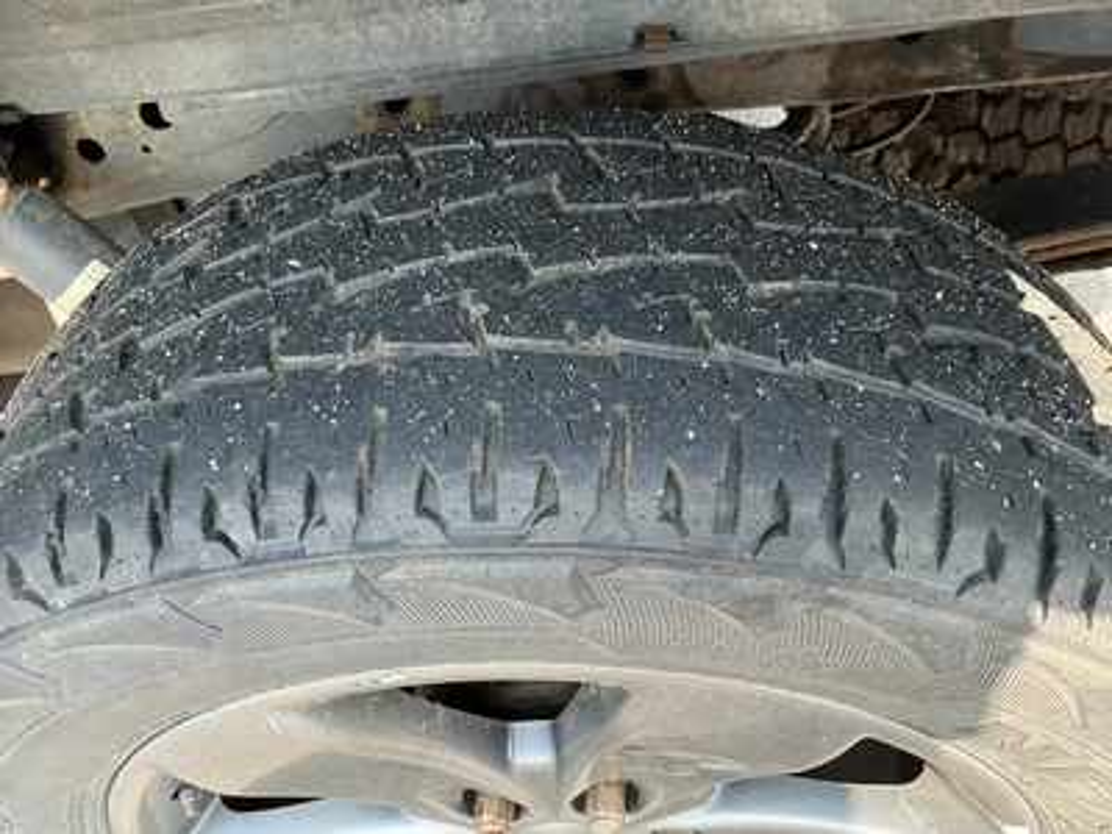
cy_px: 417
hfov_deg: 63.4
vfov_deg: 49.7
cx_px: 556
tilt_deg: -50.2
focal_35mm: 28
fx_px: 899
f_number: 1.8
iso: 32
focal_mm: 3
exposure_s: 1/158
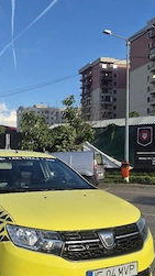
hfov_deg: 29.1
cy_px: 163
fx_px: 293
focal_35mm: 40
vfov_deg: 50.2
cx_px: 35
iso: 80
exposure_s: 1/3333
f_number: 1.8
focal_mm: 5.4
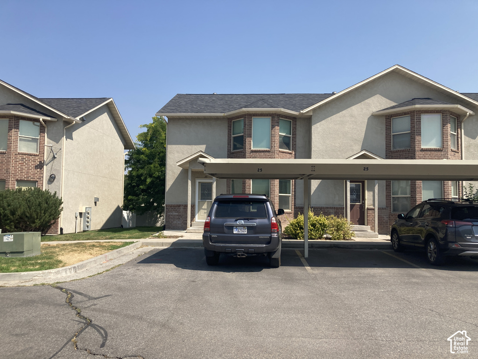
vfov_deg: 49.7
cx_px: 239
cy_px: 180
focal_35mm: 28
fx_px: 387
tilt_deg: +4.7
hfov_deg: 63.4
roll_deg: +0.2
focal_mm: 3.99
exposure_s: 1/1799
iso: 20
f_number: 1.8
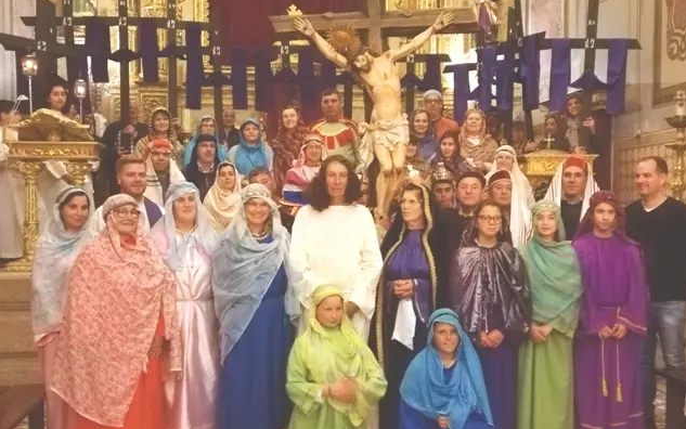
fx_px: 842
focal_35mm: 45
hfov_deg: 44.4
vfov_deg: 28.6
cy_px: 232
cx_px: 346
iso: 1600
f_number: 2.2
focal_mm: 3.83
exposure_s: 1/14.3
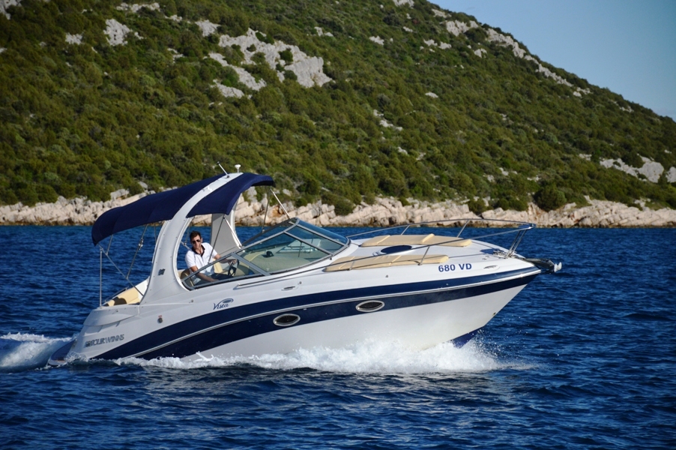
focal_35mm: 168
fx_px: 3152
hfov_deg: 12.2
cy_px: 225
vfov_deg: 8.2
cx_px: 338
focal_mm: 112
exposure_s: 1/4000
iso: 280
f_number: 5.6
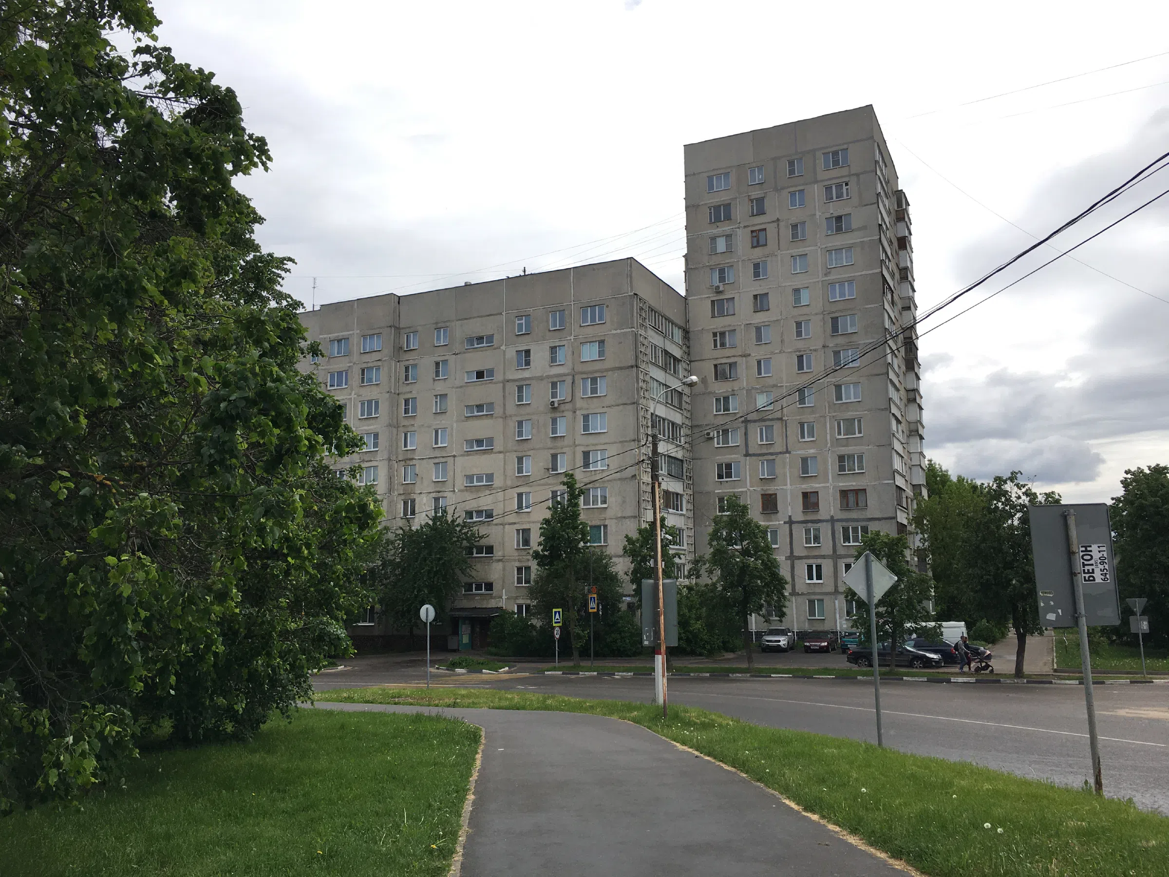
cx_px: 584
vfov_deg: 48.2
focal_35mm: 29
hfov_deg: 61.7
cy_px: 438
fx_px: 979
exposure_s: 1/1603
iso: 25
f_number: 2.2
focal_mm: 4.15
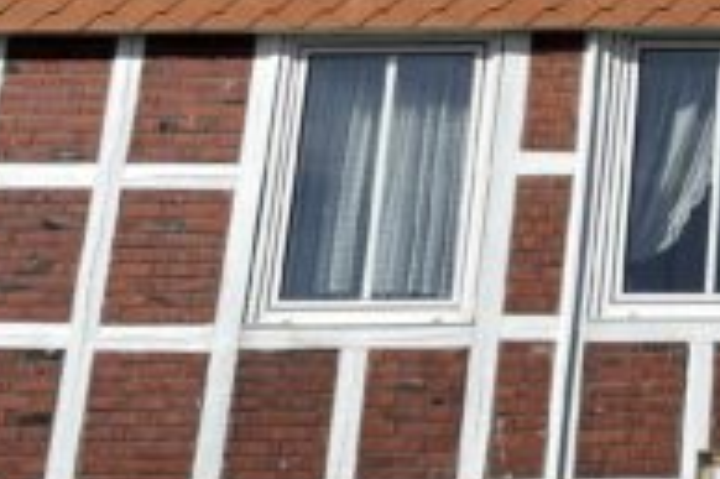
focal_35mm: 107
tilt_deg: +17.5
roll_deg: -1.2
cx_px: 1017
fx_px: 2138
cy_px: 234
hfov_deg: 17.5
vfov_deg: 12.8
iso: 32
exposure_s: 1/8403
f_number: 1.6
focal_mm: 4.2
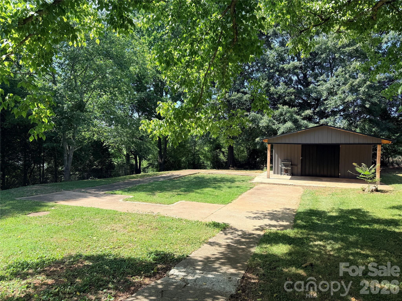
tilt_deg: -0.2
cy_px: 150
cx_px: 201
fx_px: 279
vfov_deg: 56.8
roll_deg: -1.0
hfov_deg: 71.6
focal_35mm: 24
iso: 80
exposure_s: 1/1314
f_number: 1.78
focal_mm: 6.76
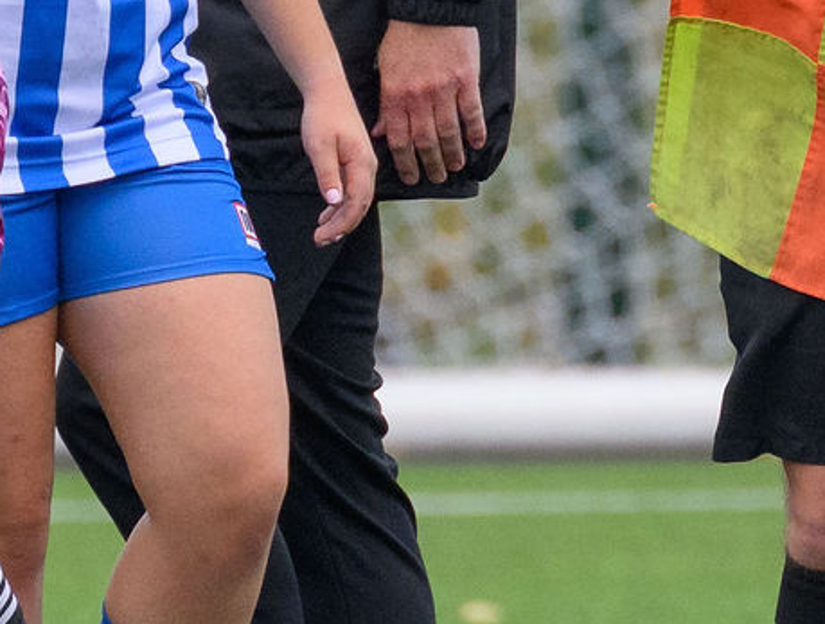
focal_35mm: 3078
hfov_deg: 0.6
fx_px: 73569
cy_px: -113
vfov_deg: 0.5
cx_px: 854
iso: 1400
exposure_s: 1/1000
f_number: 5.6
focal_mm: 400
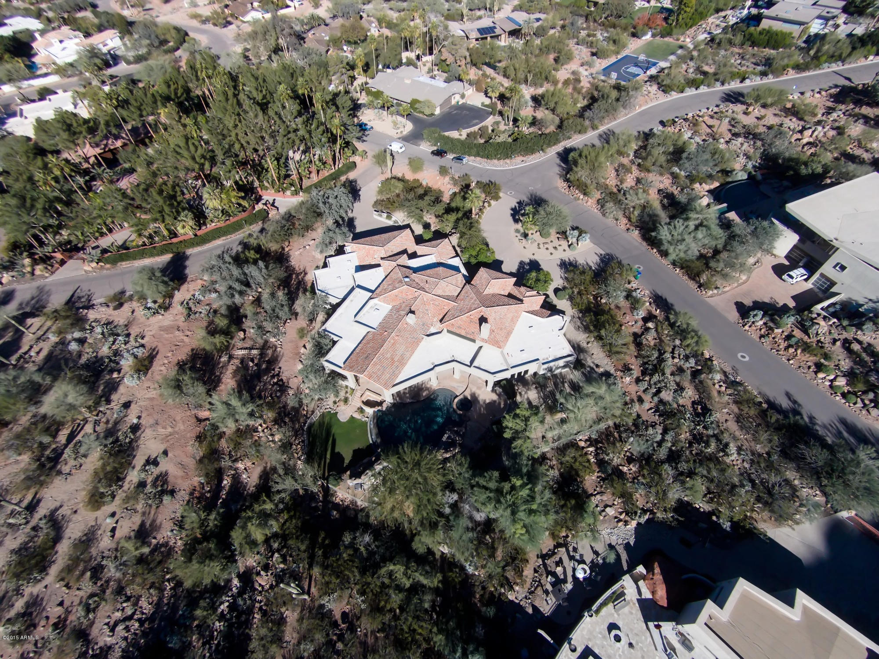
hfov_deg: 60.0
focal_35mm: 30
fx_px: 762
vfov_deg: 46.8
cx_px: 440
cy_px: 330
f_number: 2.8
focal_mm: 5
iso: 100
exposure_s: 1/2000
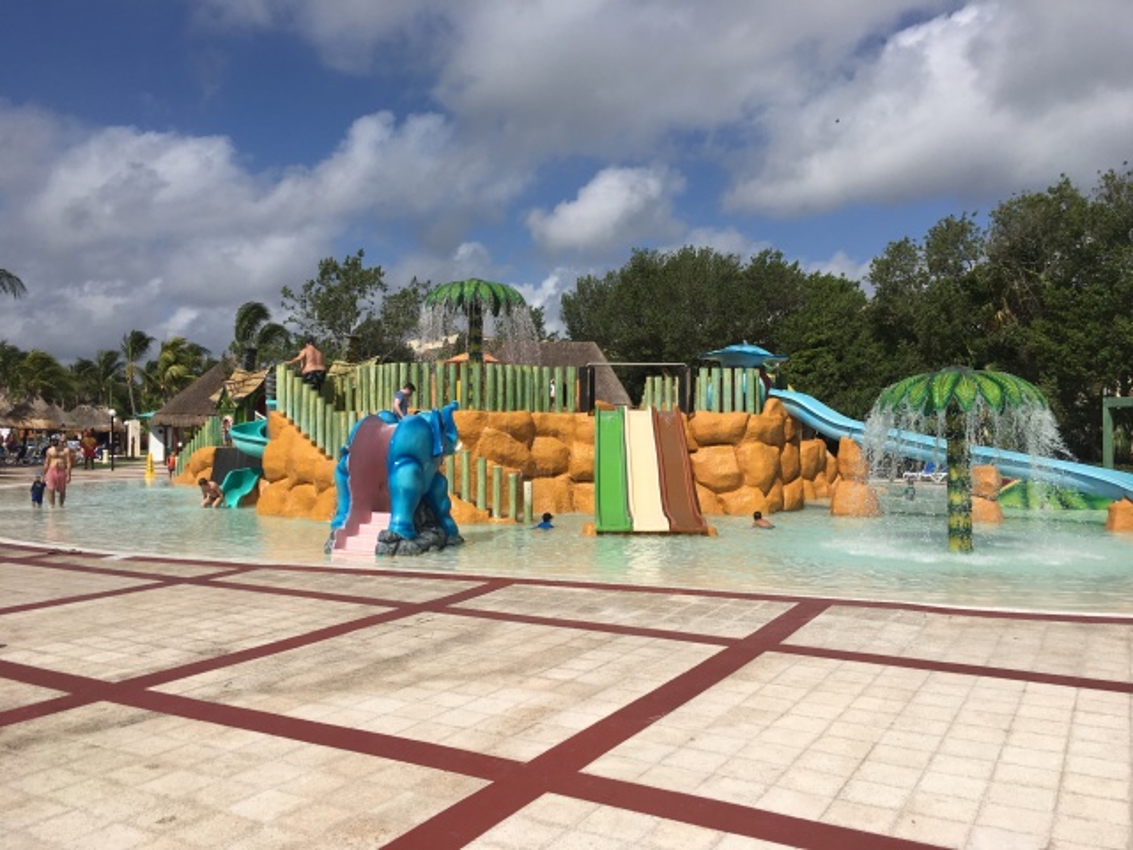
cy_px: 425
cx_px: 566
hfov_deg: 61.7
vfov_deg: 48.2
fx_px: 949
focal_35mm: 29
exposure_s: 1/3846
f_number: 2.2
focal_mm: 4.15
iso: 25
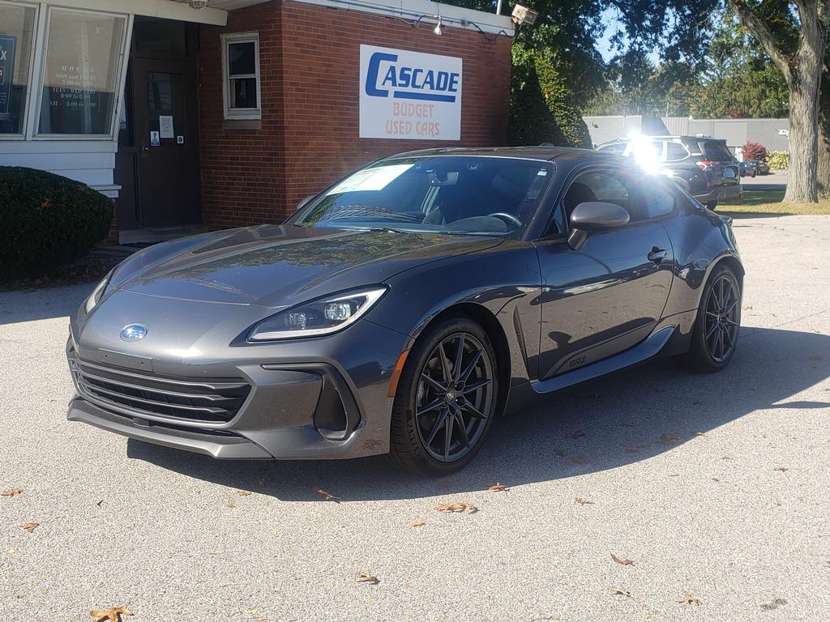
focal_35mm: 26
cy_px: 311
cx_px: 415
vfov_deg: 53.1
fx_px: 623
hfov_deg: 67.3
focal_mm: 4.3
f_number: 2.4
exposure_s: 1/746
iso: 50
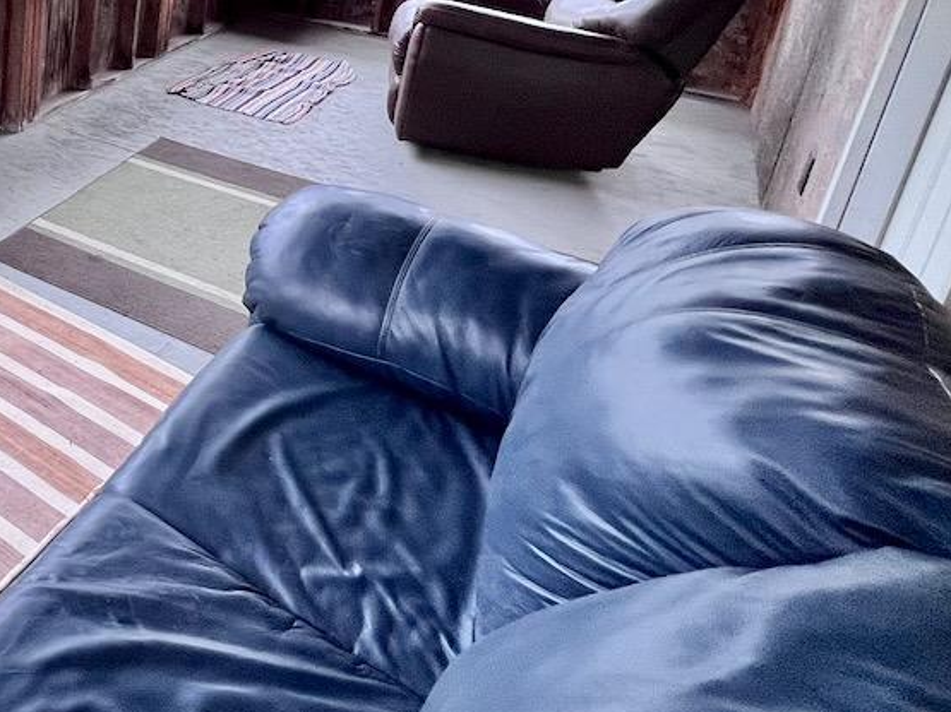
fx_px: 824
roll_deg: -0.9
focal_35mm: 30
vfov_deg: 42.4
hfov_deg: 46.7
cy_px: 53
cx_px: -60
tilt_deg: -18.1
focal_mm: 1.57
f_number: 1.8
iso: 160
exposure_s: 1/52
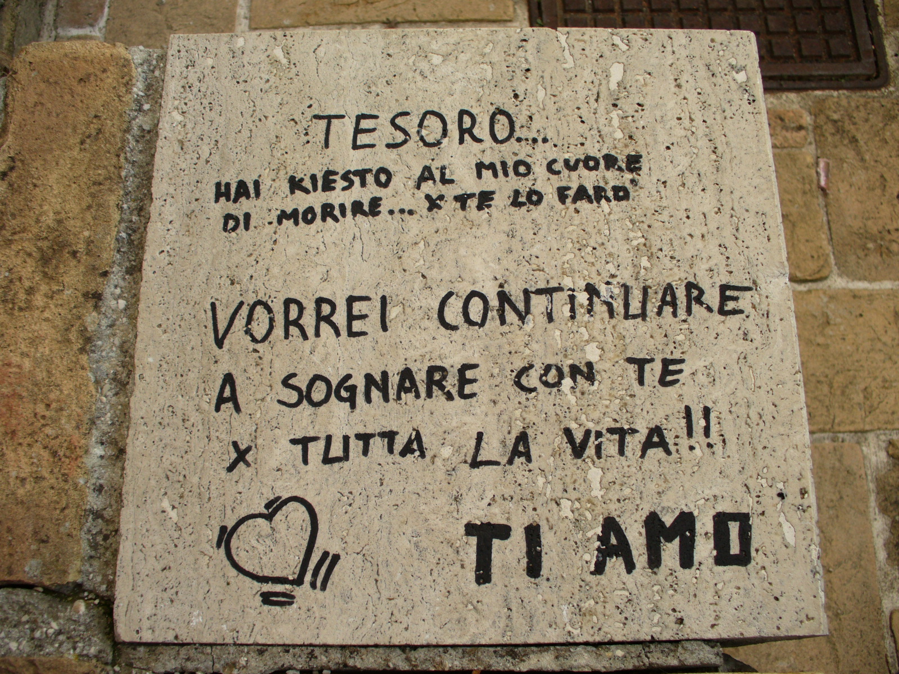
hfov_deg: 50.1
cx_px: 450
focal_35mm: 37
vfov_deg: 38.7
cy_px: 337
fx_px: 961
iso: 80
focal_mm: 6.1
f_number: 2.8
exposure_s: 1/160
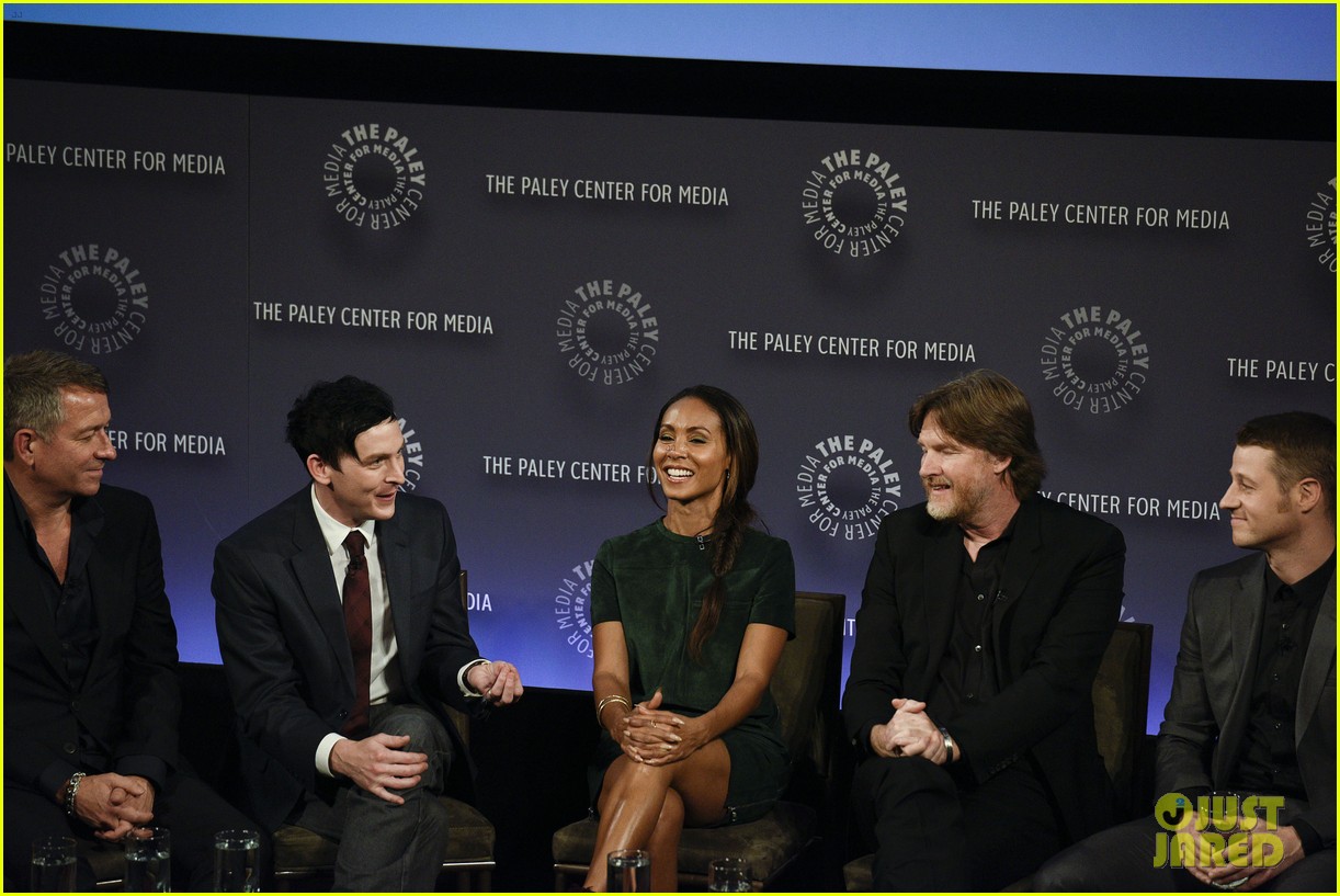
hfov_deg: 10.3
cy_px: 448
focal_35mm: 200
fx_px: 7450
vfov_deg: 6.9
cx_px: 670
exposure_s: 1/250
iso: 2000
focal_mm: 200
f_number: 4
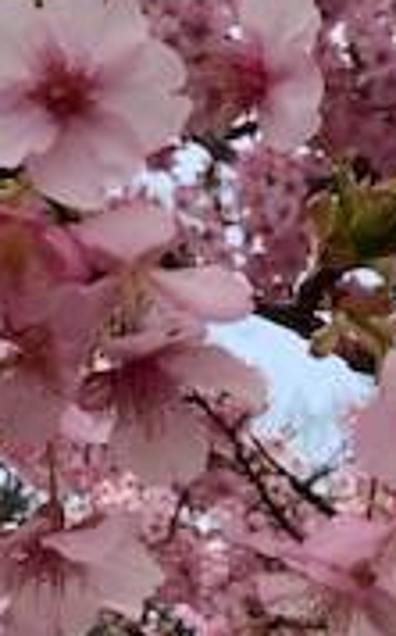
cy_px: 300
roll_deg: -1.5
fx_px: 1851
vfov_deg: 19.5
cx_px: 218
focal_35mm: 107
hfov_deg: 12.2
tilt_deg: +24.8
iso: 20
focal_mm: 3.99
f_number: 1.8
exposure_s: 1/640
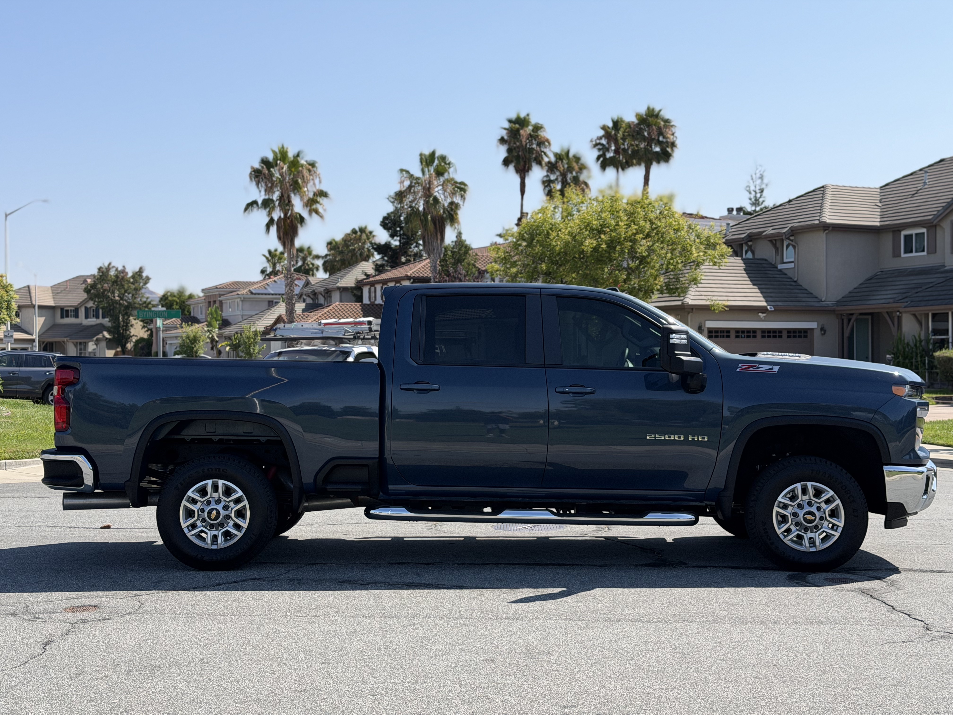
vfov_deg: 30.3
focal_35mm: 48
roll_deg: +0.7
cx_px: 476
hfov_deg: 39.7
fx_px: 1321
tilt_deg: -0.5
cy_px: 358
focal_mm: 6.76
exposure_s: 1/4329
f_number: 1.78
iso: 64
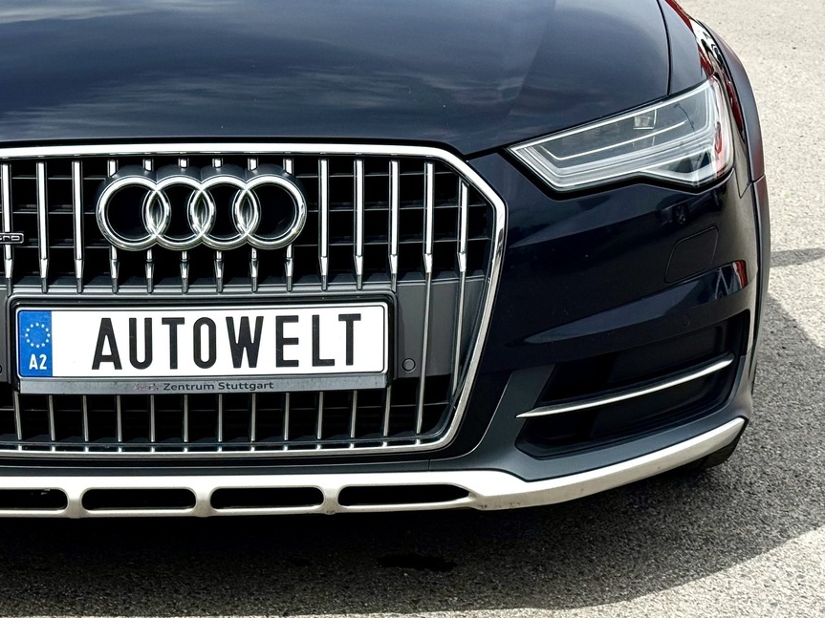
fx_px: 2121
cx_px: 211
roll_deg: +3.2
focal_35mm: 89
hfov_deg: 21.8
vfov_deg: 16.5
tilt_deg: -9.7
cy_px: 154
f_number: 1.78
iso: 80
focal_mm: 6.76
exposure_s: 1/7874
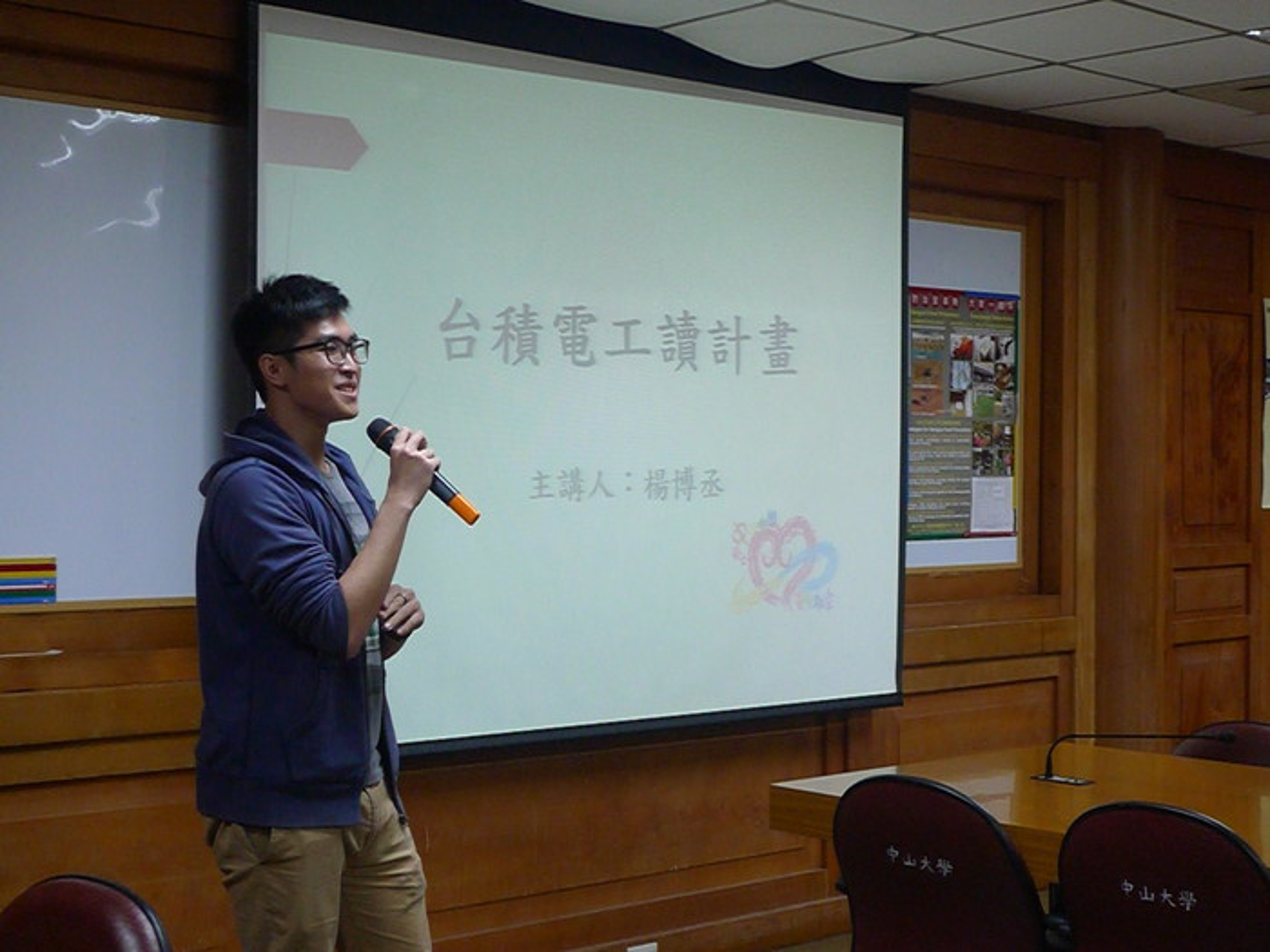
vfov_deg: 25.7
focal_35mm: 57
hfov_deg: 33.8
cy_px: 476
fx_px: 2091
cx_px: 635
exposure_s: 1/160
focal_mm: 12.1
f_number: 2.8
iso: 800
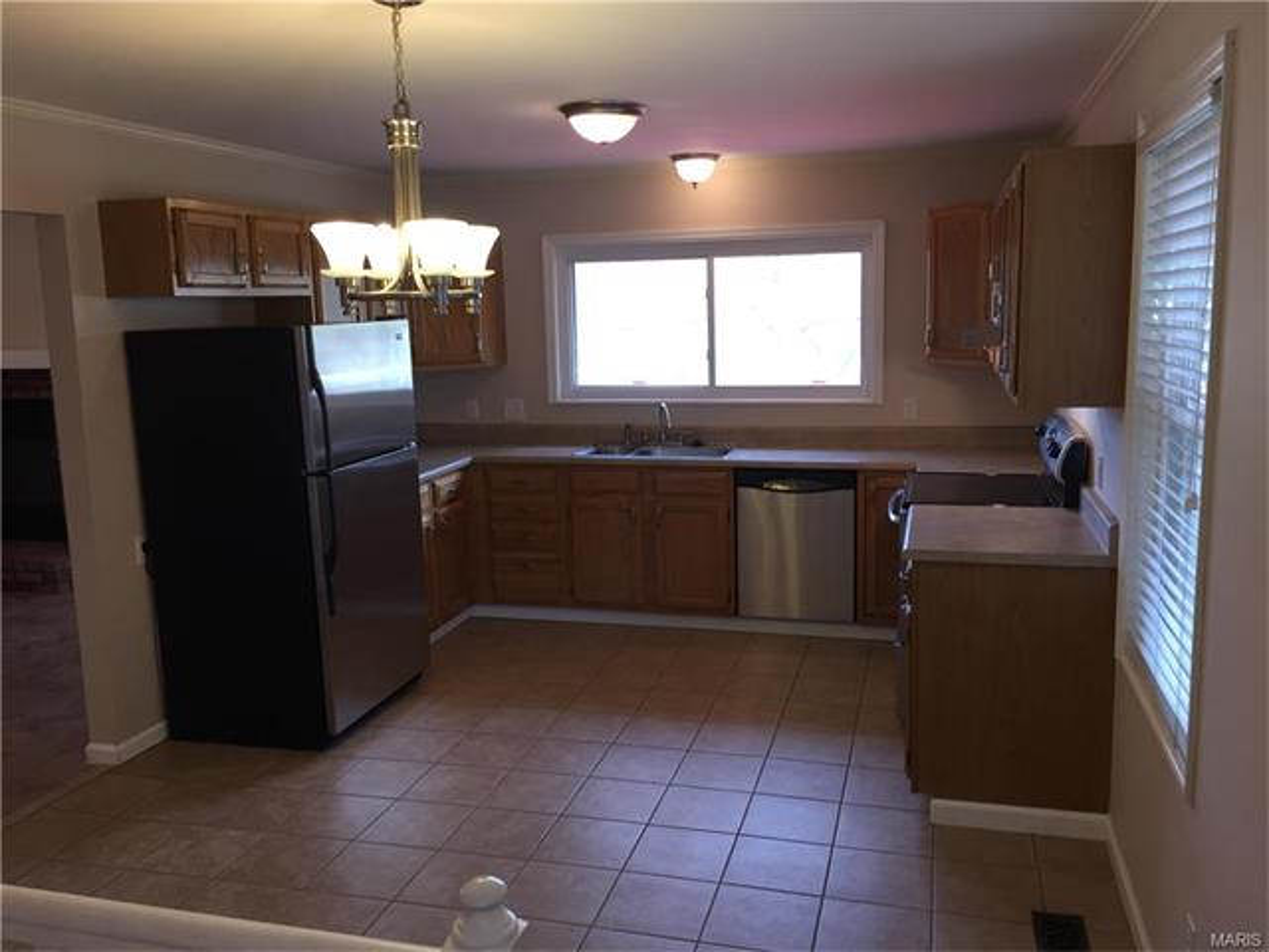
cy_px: 476
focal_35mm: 29
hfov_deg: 61.7
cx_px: 634
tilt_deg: -9.9
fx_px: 1063
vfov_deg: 48.2
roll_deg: +1.2
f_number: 2.2
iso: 32
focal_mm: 4.15
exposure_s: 1/30
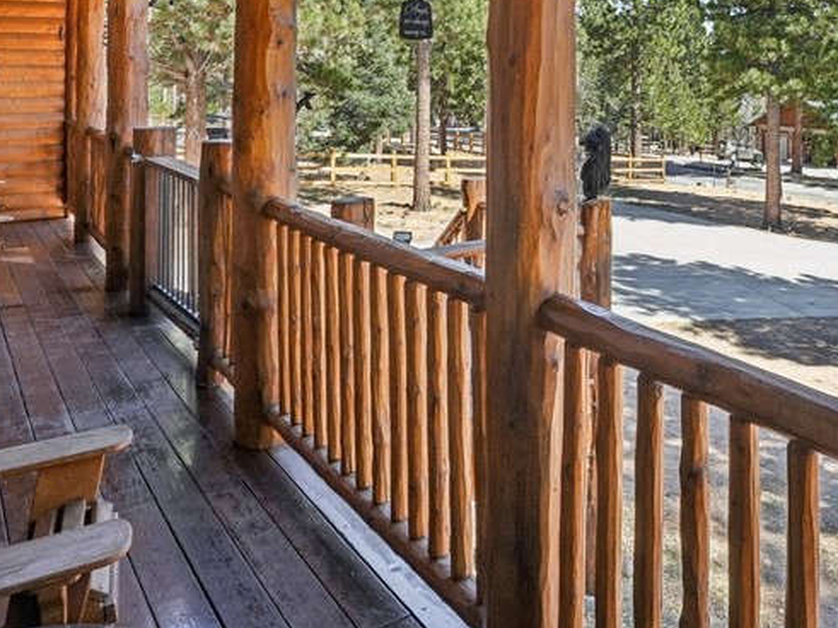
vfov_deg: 38.8
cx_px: 717
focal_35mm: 34
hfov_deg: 49.4
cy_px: 61
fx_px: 823
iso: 400
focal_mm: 16
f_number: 8
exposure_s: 1/125
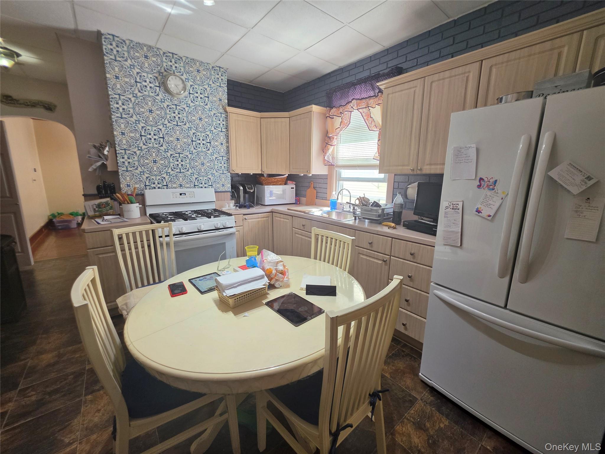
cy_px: 227
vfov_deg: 89.9
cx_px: 302
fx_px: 227
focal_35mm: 13
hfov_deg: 106.2
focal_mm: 2.2
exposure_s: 1/120
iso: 80
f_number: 1.9
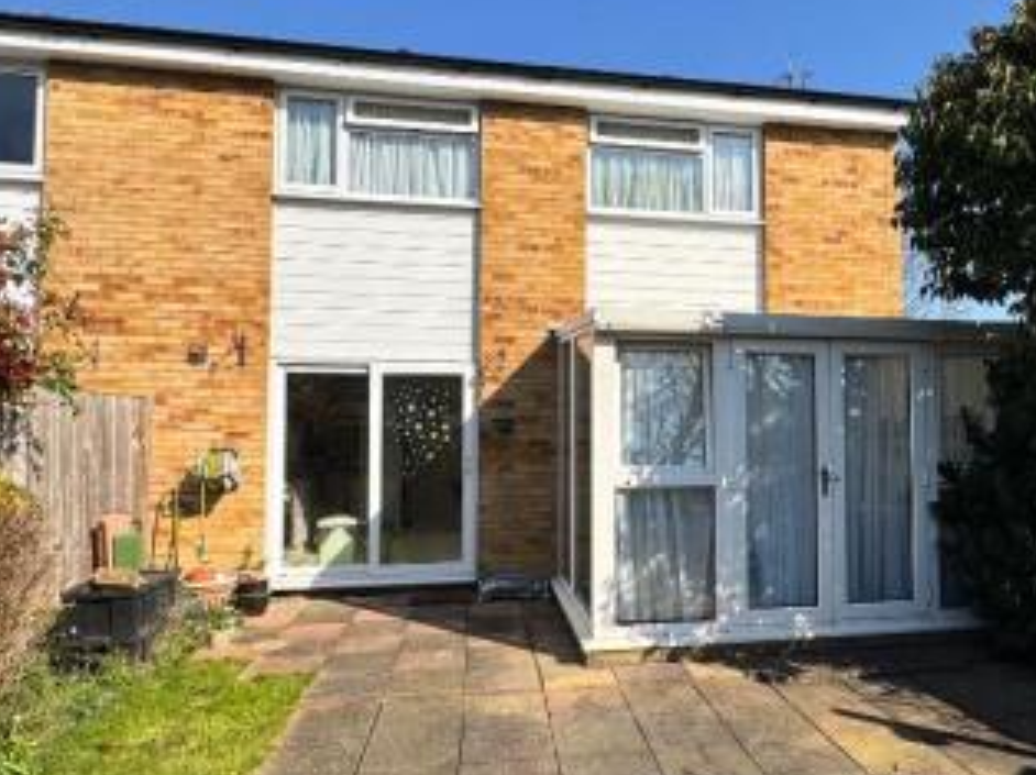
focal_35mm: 26
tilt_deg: +2.6
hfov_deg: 66.4
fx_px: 778
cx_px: 642
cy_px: 404
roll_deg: +0.3
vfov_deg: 53.0
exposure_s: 1/2146
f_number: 2.2
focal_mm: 2.22
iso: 40
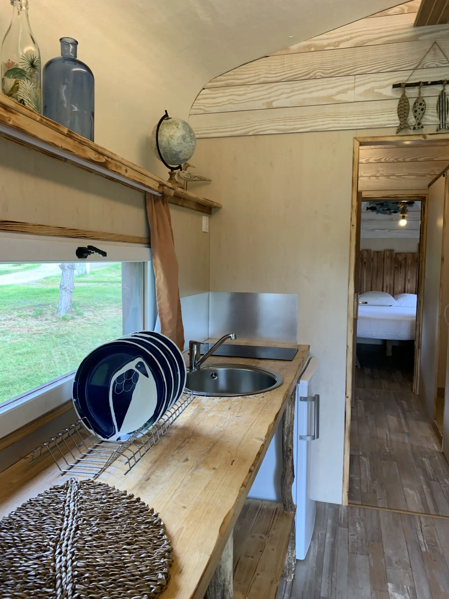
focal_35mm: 26
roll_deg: -0.4
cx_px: 224
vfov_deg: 67.3
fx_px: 450
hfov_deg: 53.1
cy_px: 300
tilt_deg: -5.2
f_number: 1.8
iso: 50
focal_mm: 4.25
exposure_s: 1/50
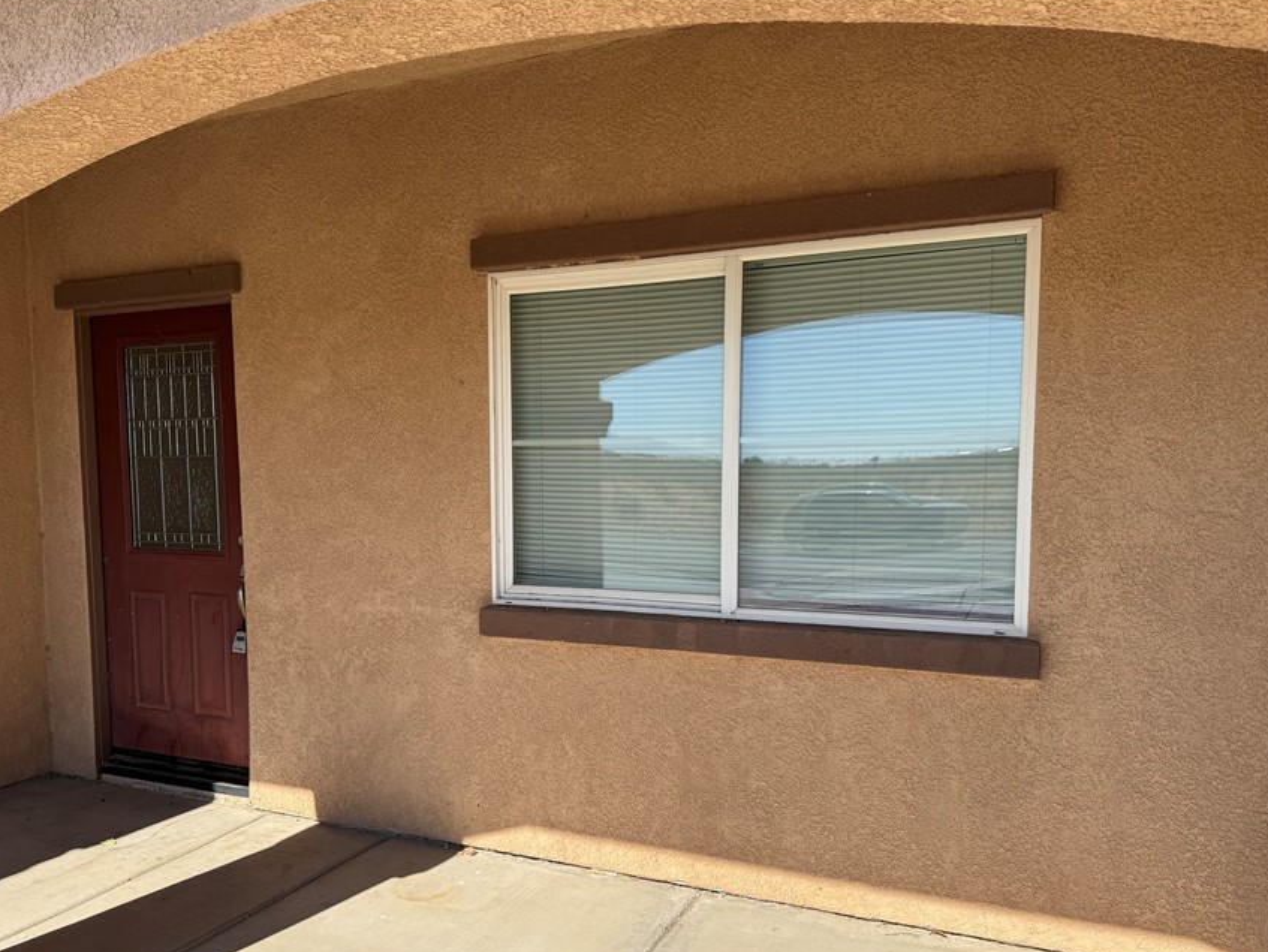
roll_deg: +0.6
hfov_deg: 61.5
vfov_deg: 48.0
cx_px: 572
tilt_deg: -6.1
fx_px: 1063
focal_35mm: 29
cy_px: 564
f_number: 1.78
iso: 80
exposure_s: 1/2703
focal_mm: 6.76
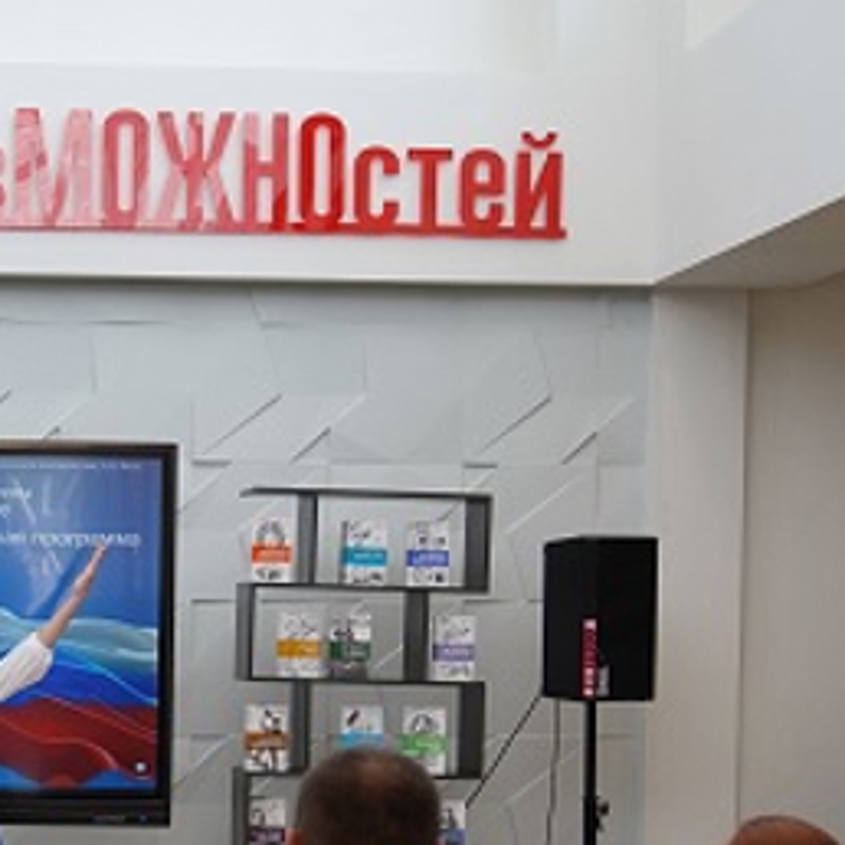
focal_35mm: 74
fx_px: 2044
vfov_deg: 23.1
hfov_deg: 22.4
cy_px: 665
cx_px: -26
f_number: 2.8
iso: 320
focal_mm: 30
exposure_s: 1/400
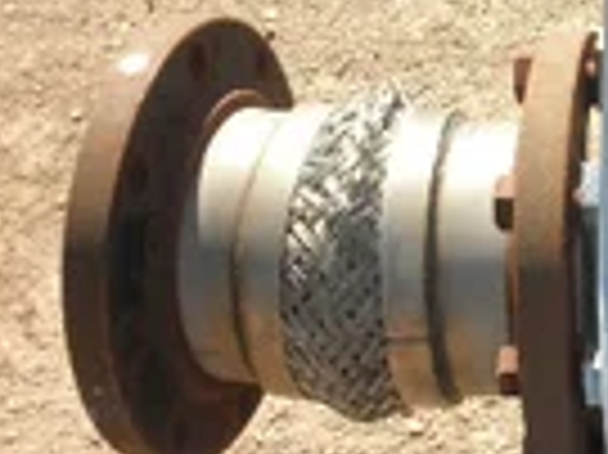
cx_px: 815
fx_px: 1457
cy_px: 198
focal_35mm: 83
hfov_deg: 21.1
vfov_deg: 17.7
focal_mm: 5
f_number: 3
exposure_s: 1/400
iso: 64
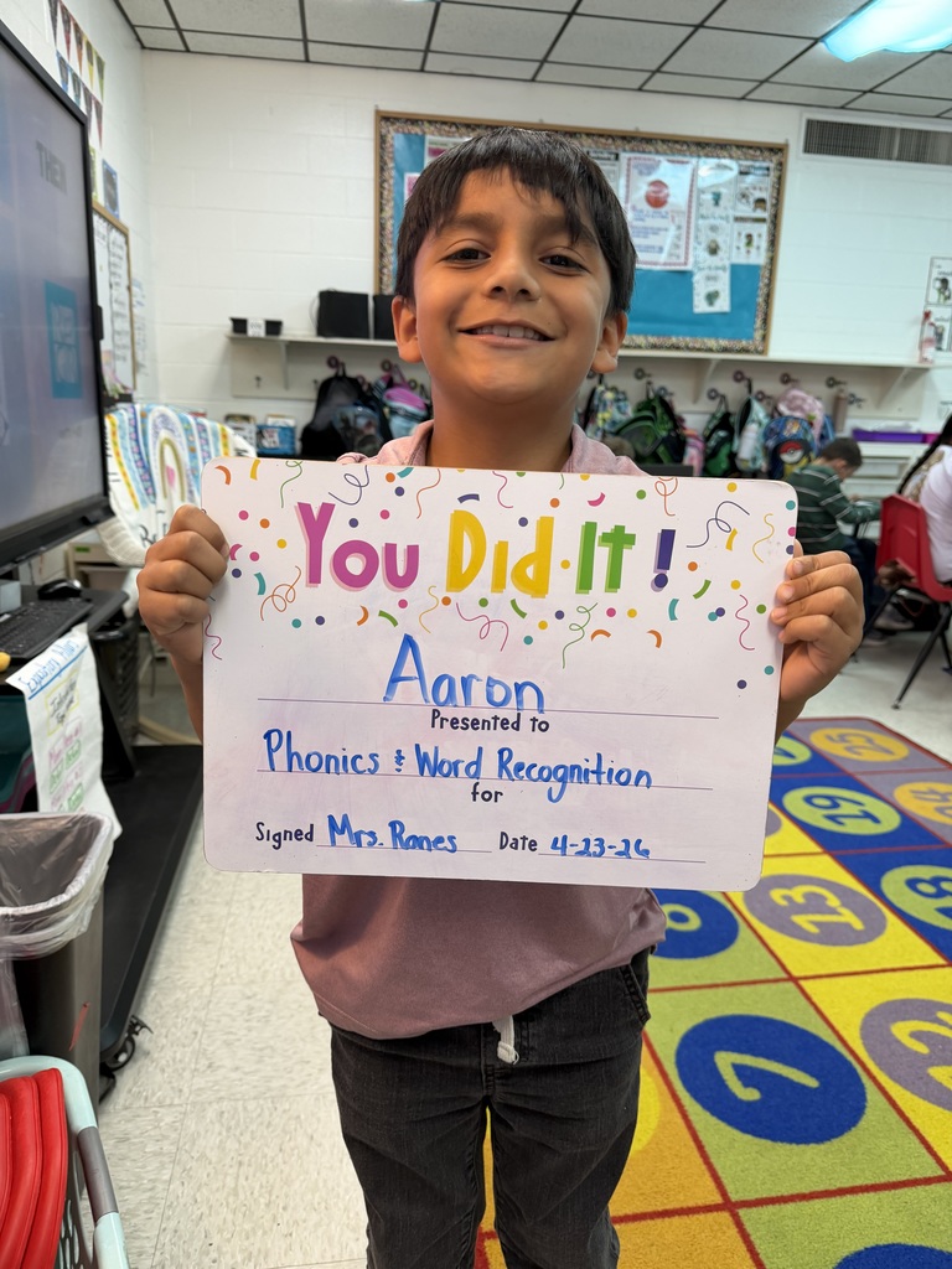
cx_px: 476
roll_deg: -2.1
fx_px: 880
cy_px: 634
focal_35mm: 24
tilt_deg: -13.4
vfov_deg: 71.6
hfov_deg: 56.8
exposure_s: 1/60
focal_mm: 6.76
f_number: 1.78
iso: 160
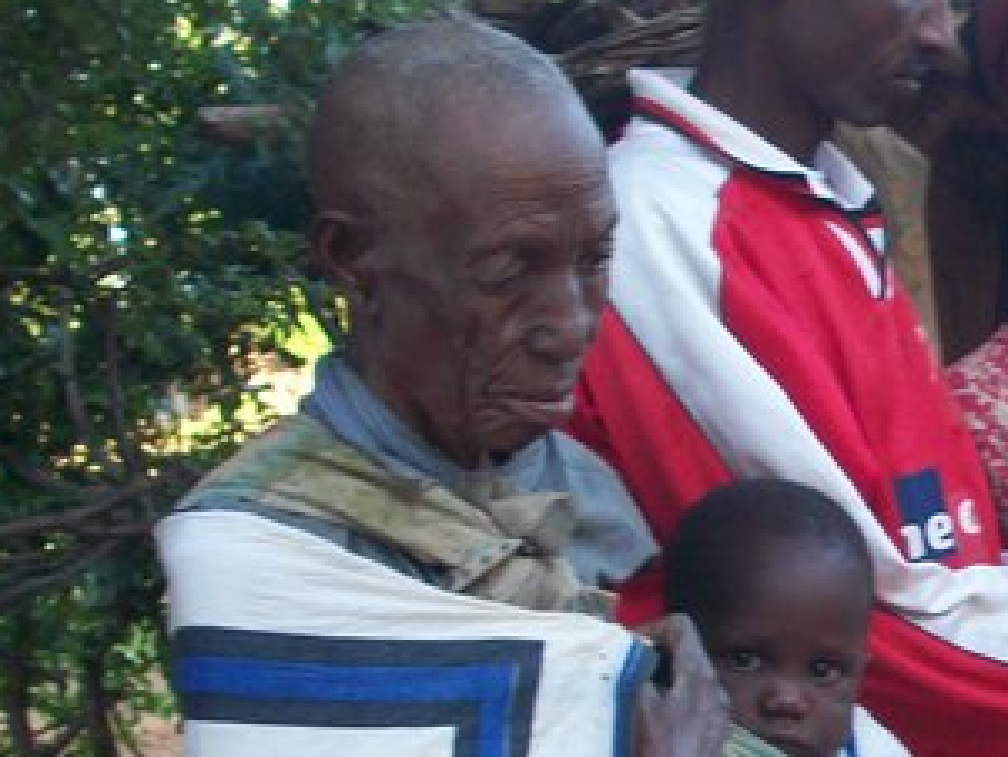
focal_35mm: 119
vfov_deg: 12.4
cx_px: 1242
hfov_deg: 15.8
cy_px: 653
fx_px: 3467
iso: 80
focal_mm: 6.3
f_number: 3.1
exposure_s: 1/60
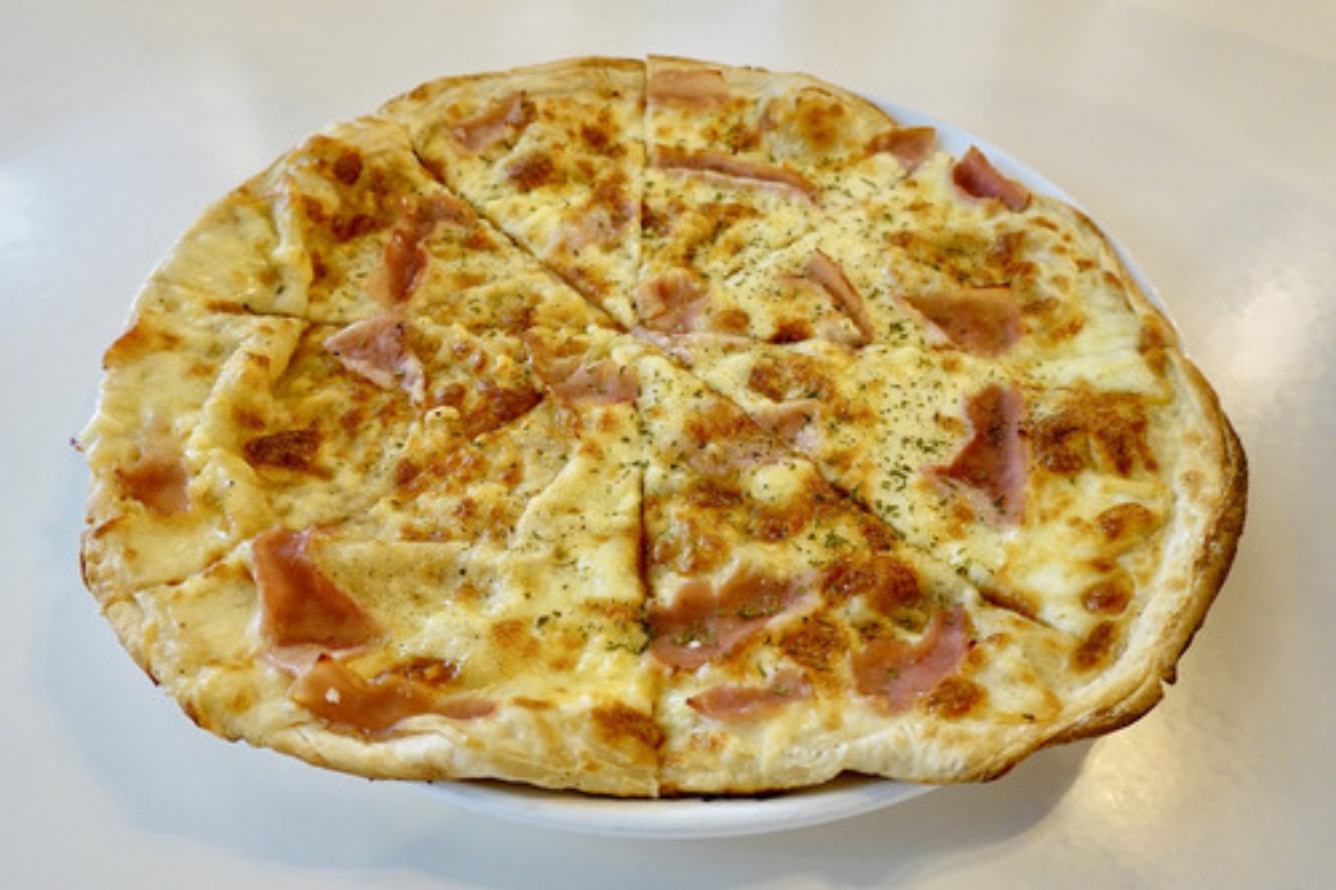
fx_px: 890
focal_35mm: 24
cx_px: 668
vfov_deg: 53.1
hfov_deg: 73.8
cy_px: 445
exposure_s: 1/30
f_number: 2.8
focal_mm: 9
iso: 640
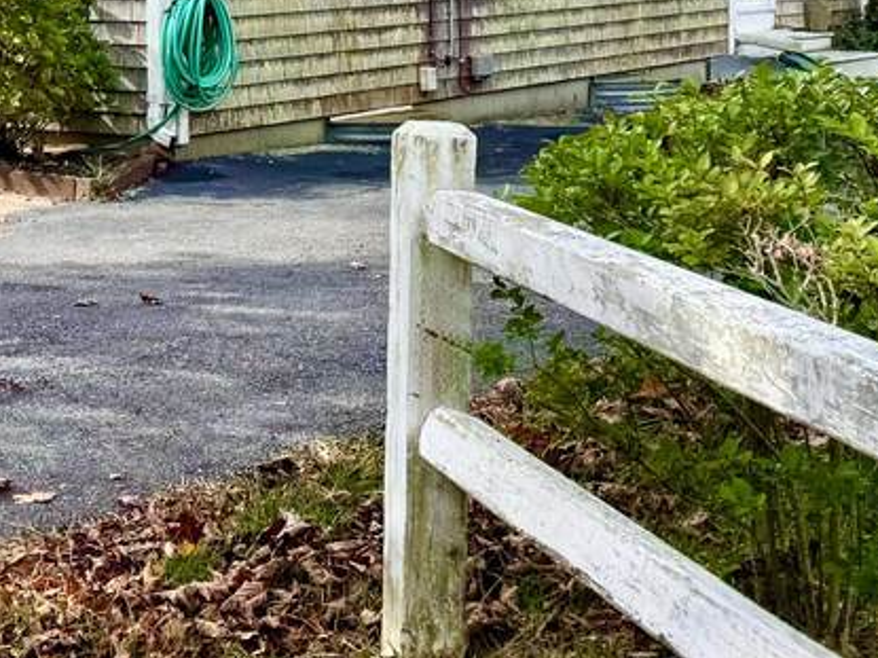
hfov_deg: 22.9
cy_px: -116
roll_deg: -2.1
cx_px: -312
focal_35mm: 74
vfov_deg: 18.9
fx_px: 1876
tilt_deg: -2.0
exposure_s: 1/1215
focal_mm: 6.76
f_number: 1.78
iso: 80
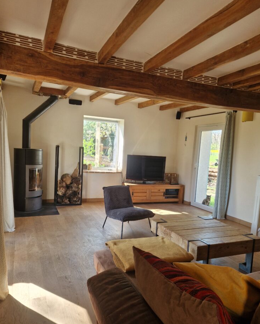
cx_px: 128
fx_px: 240
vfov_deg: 68.0
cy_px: 177
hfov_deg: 56.8
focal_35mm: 25
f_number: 1.8
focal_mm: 5.4
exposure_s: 1/180
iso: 100
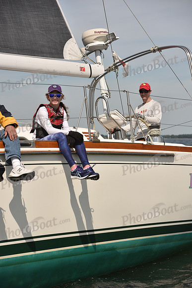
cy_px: 144
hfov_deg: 13.0
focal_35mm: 105
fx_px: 839
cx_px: 96
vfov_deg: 19.5
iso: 250
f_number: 5.6
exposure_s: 1/1250
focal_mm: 105
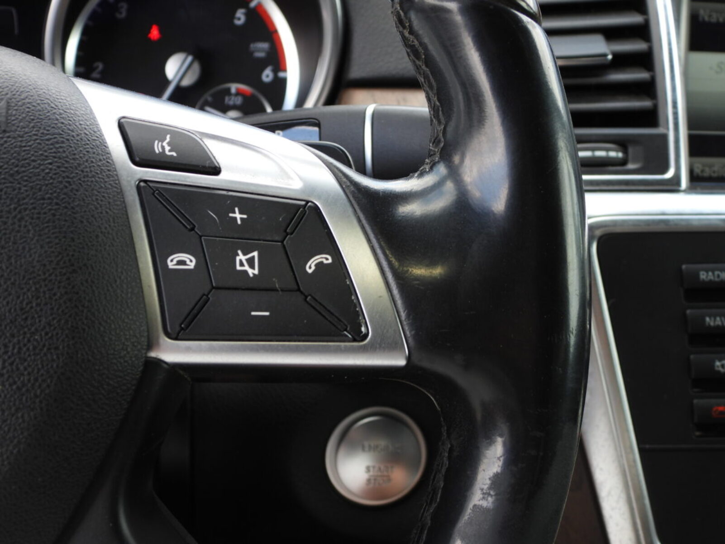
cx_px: 362
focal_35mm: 47
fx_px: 985
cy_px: 272
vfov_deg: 30.9
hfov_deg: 40.4
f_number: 3.2
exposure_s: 1/100
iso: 100
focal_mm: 8.5
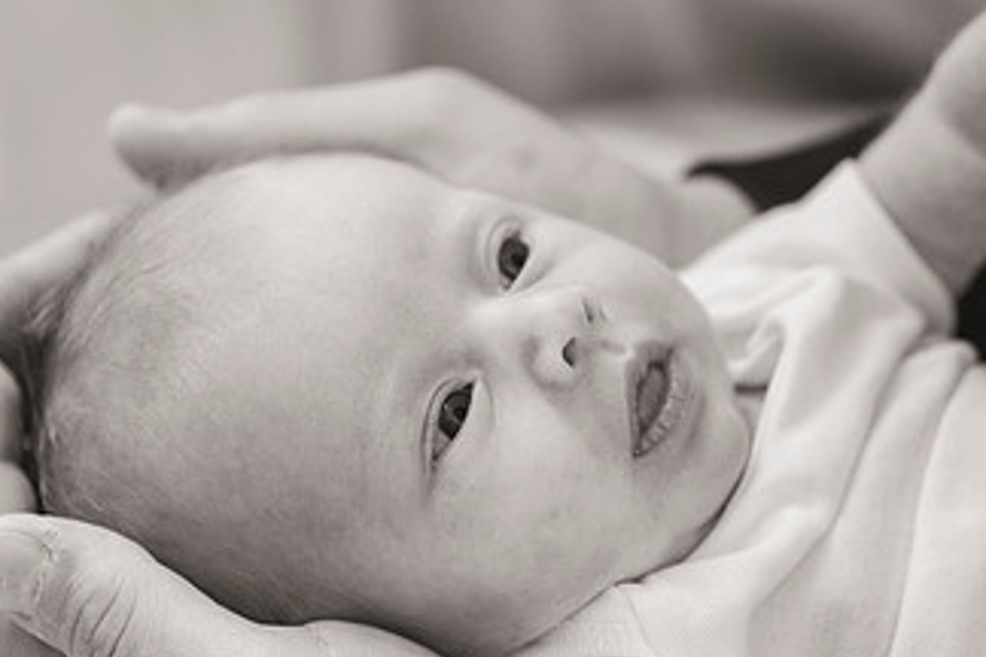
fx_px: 4409
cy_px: 382
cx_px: 651
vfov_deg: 8.5
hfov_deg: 12.7
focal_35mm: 161
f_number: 3.5
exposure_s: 1/160
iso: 1000
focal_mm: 90
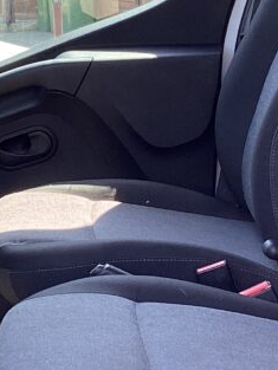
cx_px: -6
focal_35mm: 105
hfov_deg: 13.9
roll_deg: +3.0
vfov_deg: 18.7
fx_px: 1124
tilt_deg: -9.7
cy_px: 129
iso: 50
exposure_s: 1/120
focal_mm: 3.3
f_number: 2.4
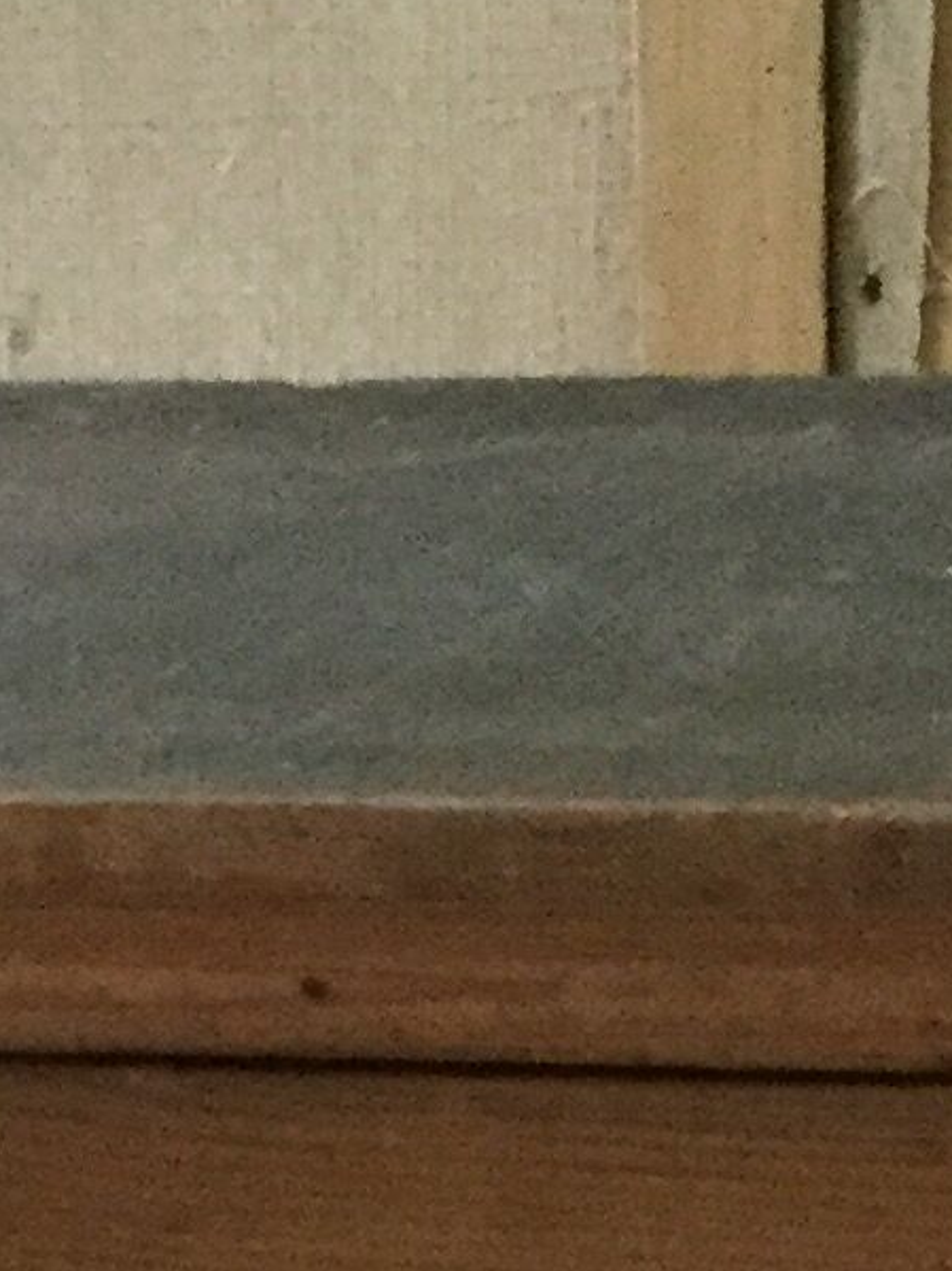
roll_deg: -0.3
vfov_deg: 10.2
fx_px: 6199
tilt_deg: -20.2
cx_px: 927
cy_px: 3005
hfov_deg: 8.7
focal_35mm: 169
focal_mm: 3.3
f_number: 2.4
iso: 200
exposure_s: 1/17
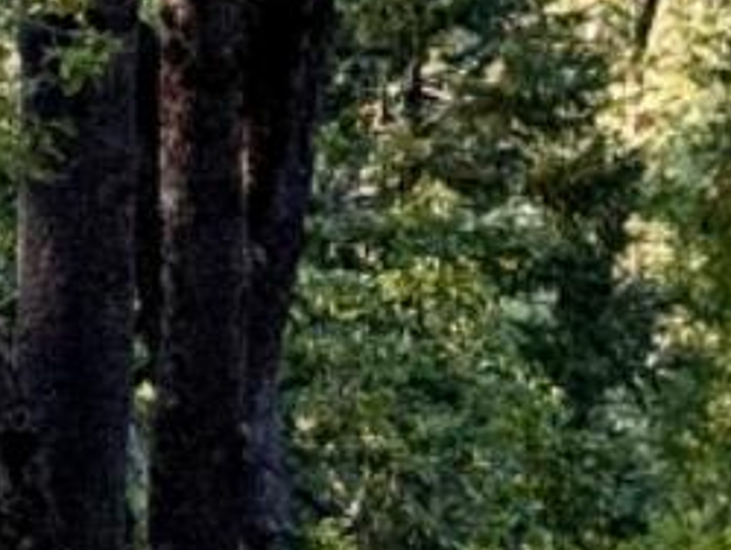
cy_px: -549
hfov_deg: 6.7
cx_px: 1383
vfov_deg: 5.1
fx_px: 6088
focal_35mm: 288
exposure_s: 1/252
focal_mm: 6.76
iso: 64
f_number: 1.78
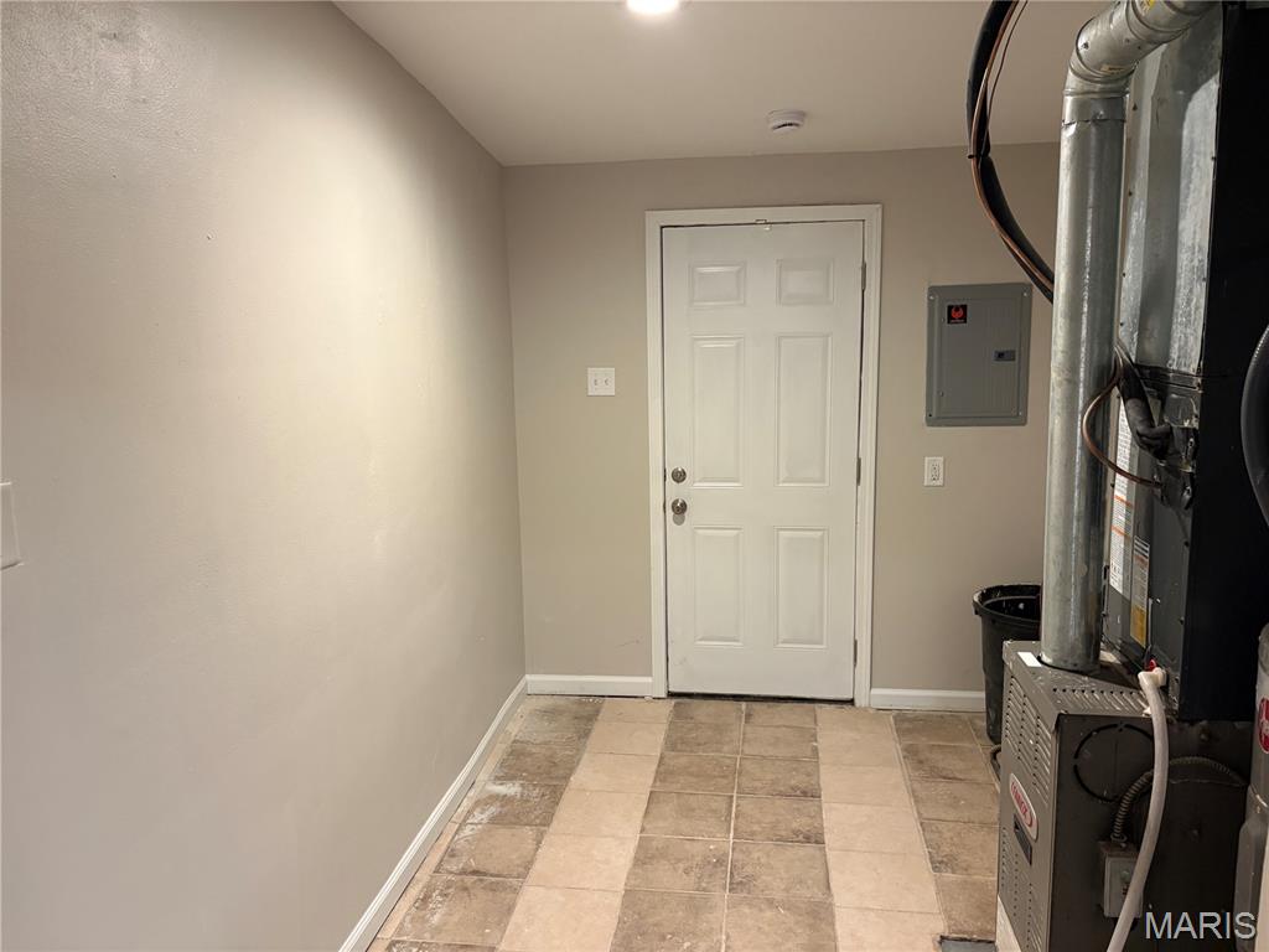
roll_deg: +1.5
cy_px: 476
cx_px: 634
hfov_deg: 67.3
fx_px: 953
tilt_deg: -8.2
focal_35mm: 26
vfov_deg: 53.1
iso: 250
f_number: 1.6
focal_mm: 5.96
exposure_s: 1/60
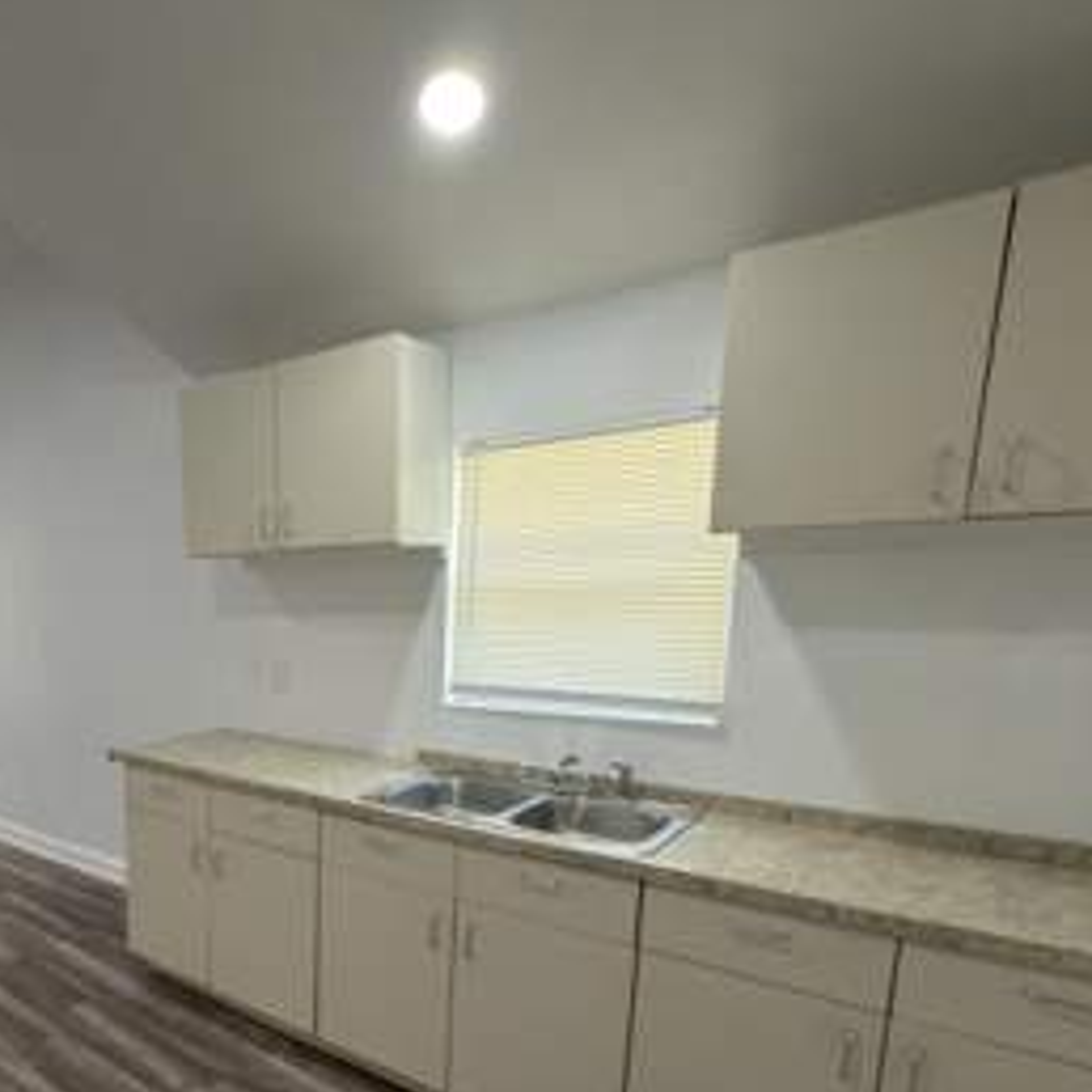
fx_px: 821
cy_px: 743
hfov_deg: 62.7
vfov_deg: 65.2
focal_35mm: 23
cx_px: 250
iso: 100
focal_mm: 2.22
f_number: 2.2
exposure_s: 1/30
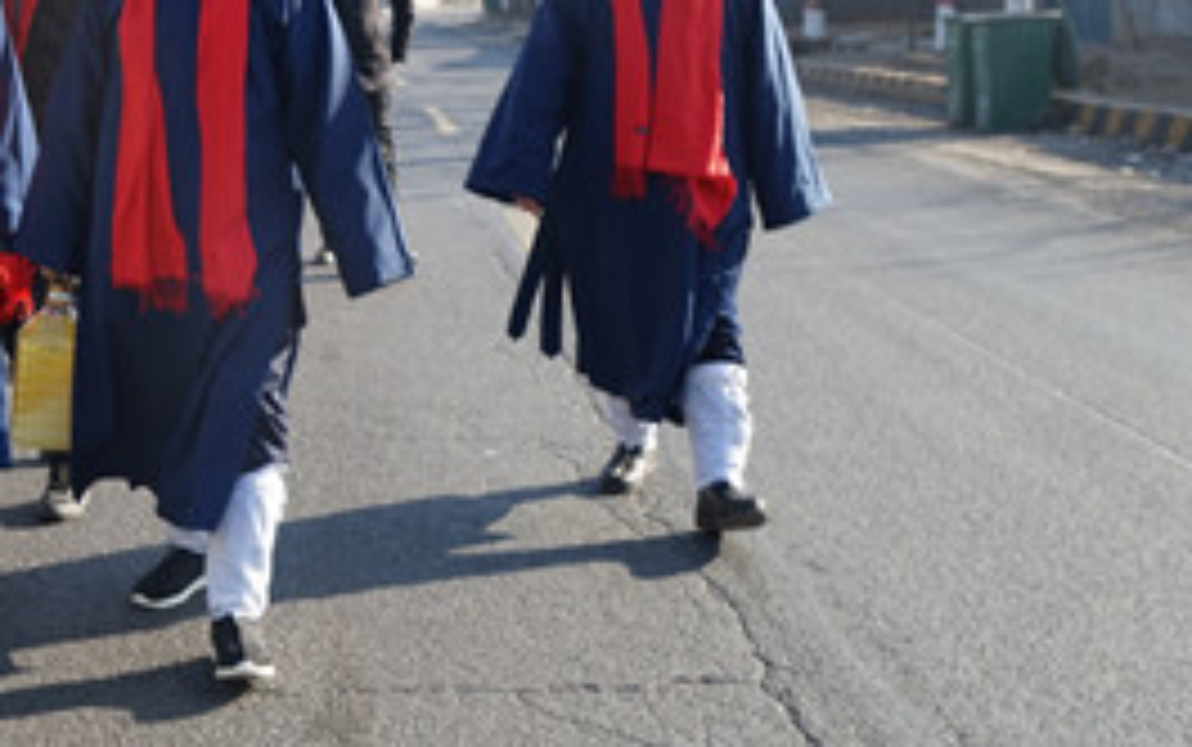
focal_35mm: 58
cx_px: 72
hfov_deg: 32.9
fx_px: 1885
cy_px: 94
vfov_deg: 22.0
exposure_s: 1/100
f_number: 7.1
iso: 100
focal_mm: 29
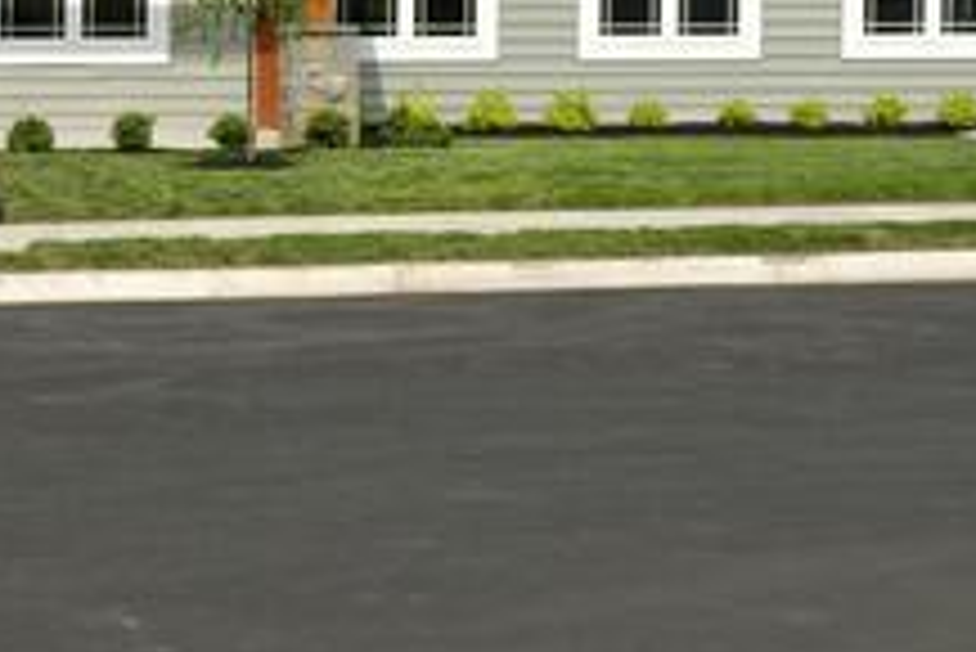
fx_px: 2306
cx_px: -310
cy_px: -486
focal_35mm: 85
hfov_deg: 21.5
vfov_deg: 14.4
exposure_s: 1/400
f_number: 9
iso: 200
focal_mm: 24
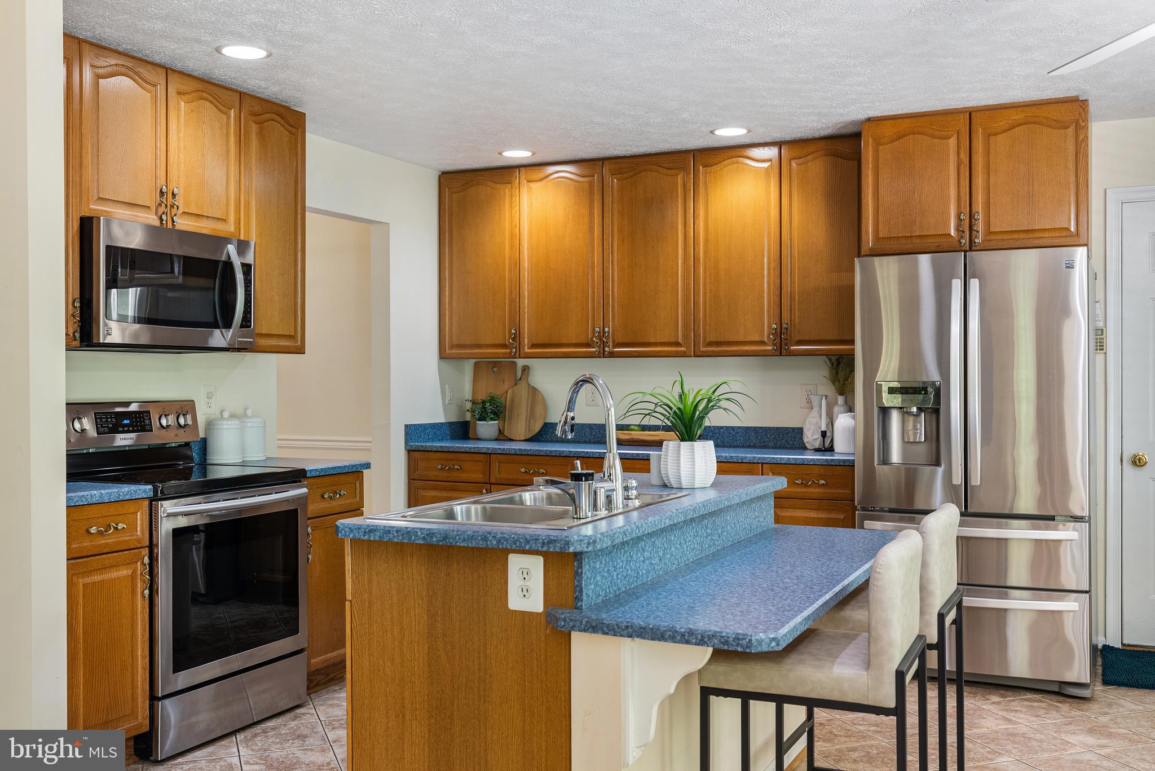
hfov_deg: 54.4
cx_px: 578
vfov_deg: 37.9
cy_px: 386
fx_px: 1123
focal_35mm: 35
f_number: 6.3
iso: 320
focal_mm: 35
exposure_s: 1/2
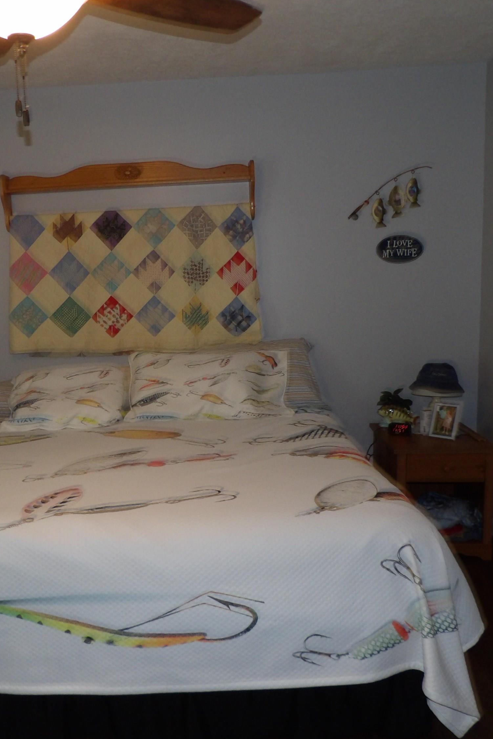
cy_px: 376
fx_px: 698
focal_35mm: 34
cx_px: 168
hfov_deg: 38.5
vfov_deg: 55.8
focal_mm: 4.3
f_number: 2.8
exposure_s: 1/33
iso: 200
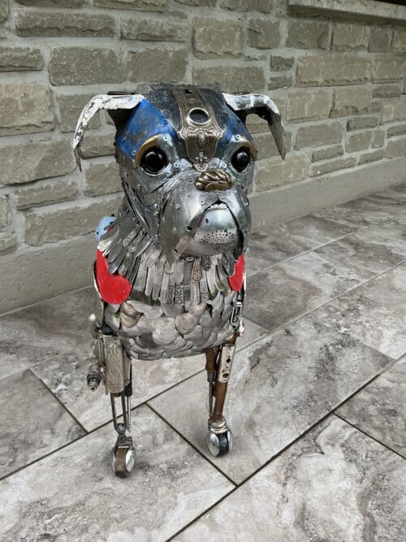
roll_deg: +1.3
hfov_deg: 48.2
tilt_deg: -22.8
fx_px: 454
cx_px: 203
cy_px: 271
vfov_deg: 61.7
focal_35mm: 29
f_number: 1.8
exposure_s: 1/120
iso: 20
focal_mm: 3
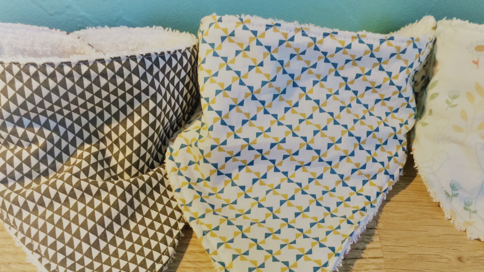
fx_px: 539
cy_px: 177
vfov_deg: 28.2
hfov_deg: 48.0
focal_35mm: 42
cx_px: 297
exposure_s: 1/33
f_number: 2.2
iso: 250
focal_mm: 4.15
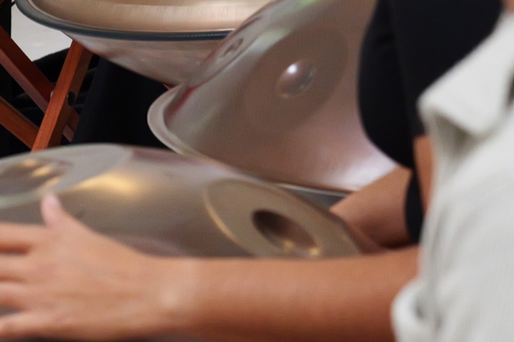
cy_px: -109
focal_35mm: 349
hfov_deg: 5.9
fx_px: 4981
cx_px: 142
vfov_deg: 3.9
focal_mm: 105
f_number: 4
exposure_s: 1/125
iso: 6400
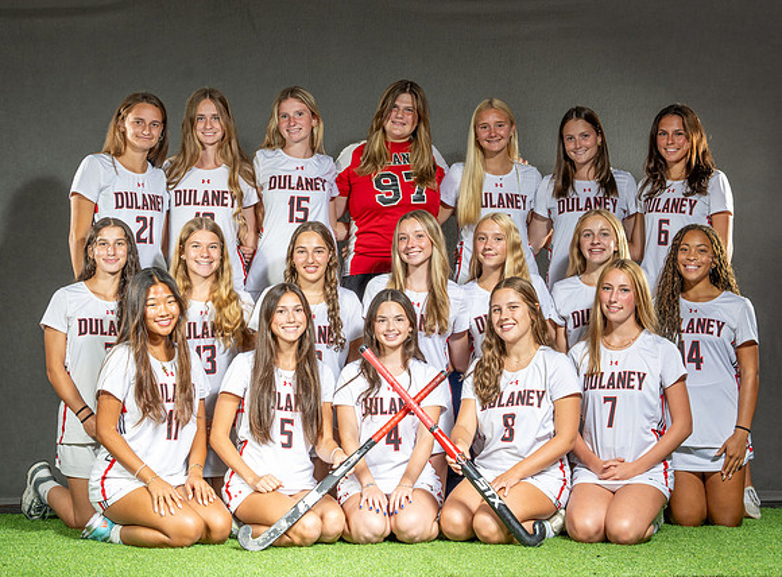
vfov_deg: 21.4
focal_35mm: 68
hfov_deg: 28.7
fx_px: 1528
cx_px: 389
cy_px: 316
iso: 160
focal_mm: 50
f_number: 6.3
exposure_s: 1/125
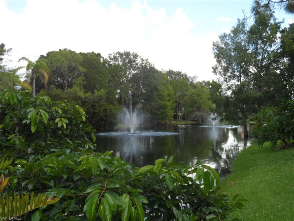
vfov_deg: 35.1
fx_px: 348
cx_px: 147
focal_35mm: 41
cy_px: 110
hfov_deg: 45.8
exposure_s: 1/350
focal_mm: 6.8
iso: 120
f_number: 3.7
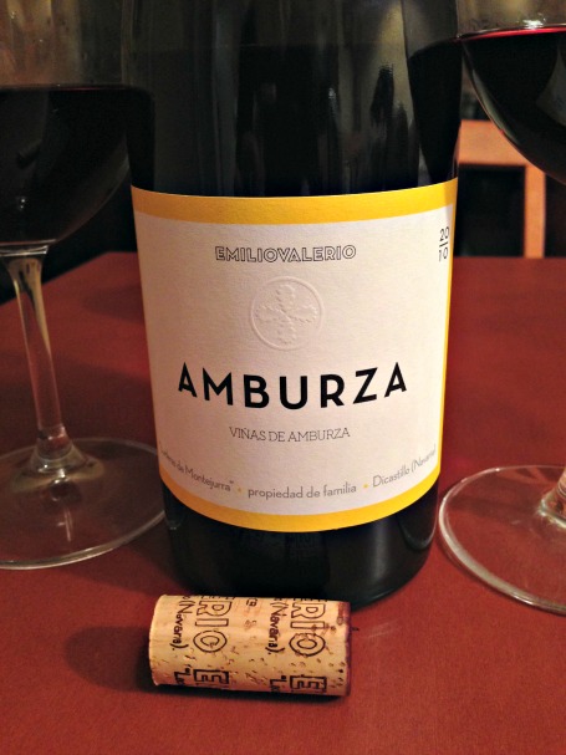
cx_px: 283
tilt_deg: -20.5
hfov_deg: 42.9
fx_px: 720
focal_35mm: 33
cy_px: 378
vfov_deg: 55.4
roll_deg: +1.6
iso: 160
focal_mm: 4.12
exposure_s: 1/20
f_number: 2.4
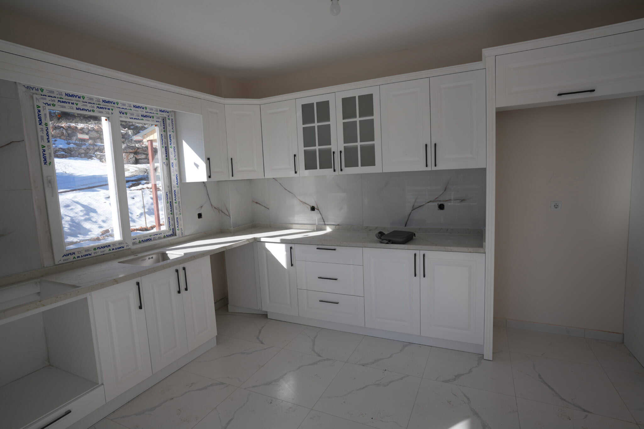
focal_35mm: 19
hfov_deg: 86.9
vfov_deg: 64.5
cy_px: 214
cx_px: 322
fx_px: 340
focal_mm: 19
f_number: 5
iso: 100
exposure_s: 1/250
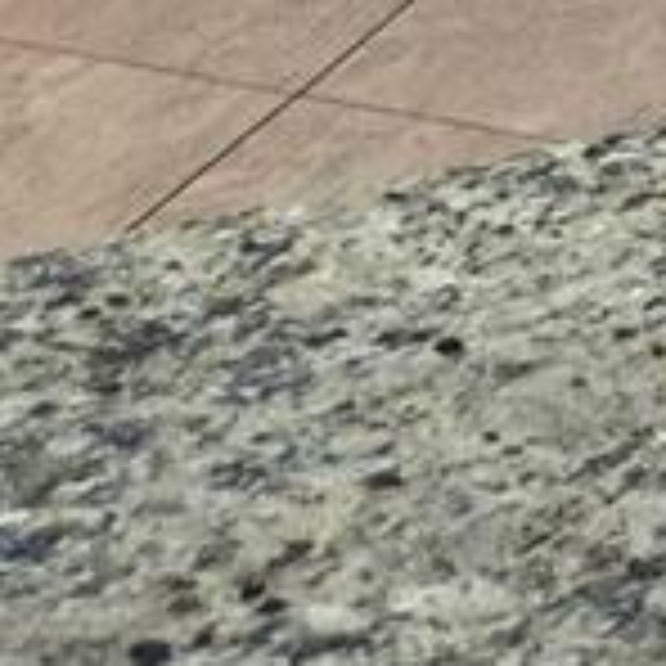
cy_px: -1696
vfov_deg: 8.1
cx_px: 932
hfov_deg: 10.3
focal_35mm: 165
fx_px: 3592
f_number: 1.8
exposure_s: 1/120
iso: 160
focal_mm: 5.4
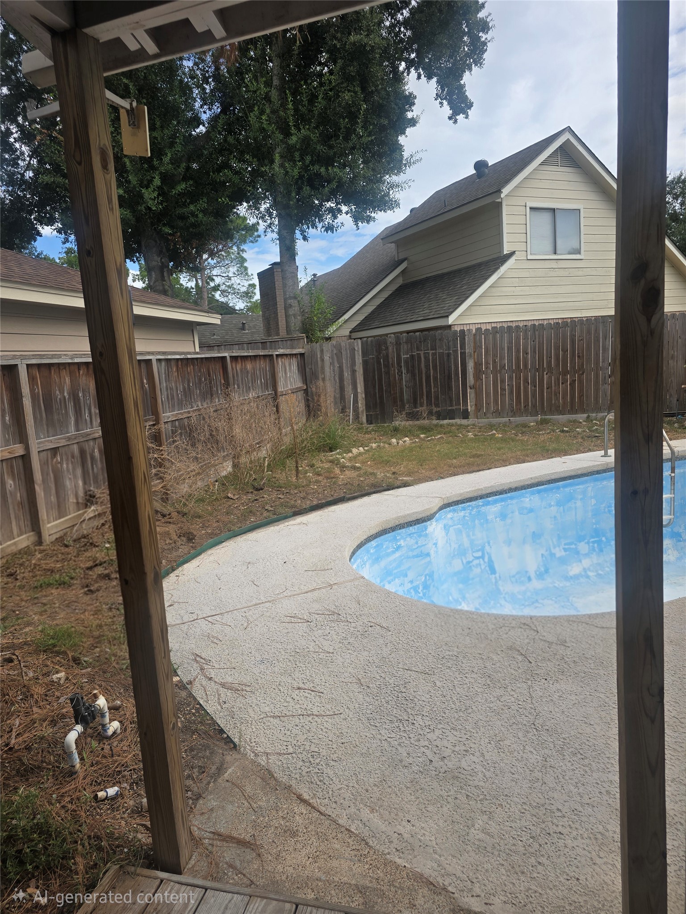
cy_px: 457
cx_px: 343
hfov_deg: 58.9
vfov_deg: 73.9
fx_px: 608
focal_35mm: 23
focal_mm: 6.3
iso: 12
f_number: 1.7
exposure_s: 1/588
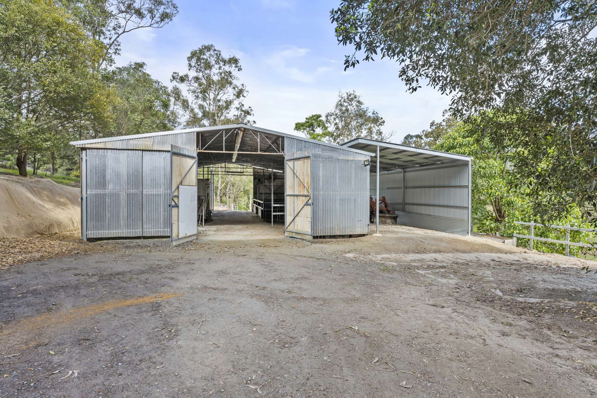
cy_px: 199
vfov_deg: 70.4
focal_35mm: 17
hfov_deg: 93.3
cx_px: 298
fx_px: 282
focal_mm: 17
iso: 320
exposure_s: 1/80
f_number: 11
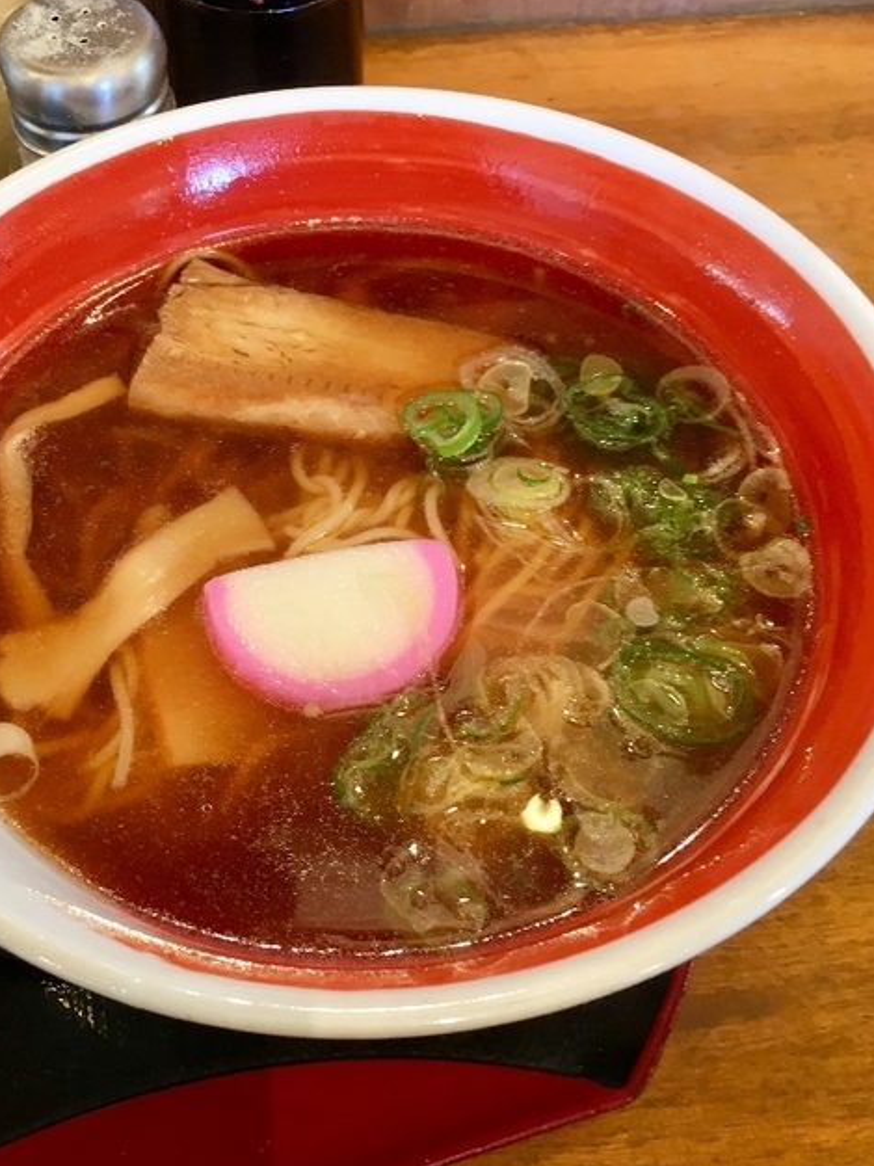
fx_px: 1246
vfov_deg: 50.1
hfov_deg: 38.5
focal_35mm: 37
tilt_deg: -55.4
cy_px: 575
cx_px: 361
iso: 64
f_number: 2.2
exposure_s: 1/30
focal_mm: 4.15
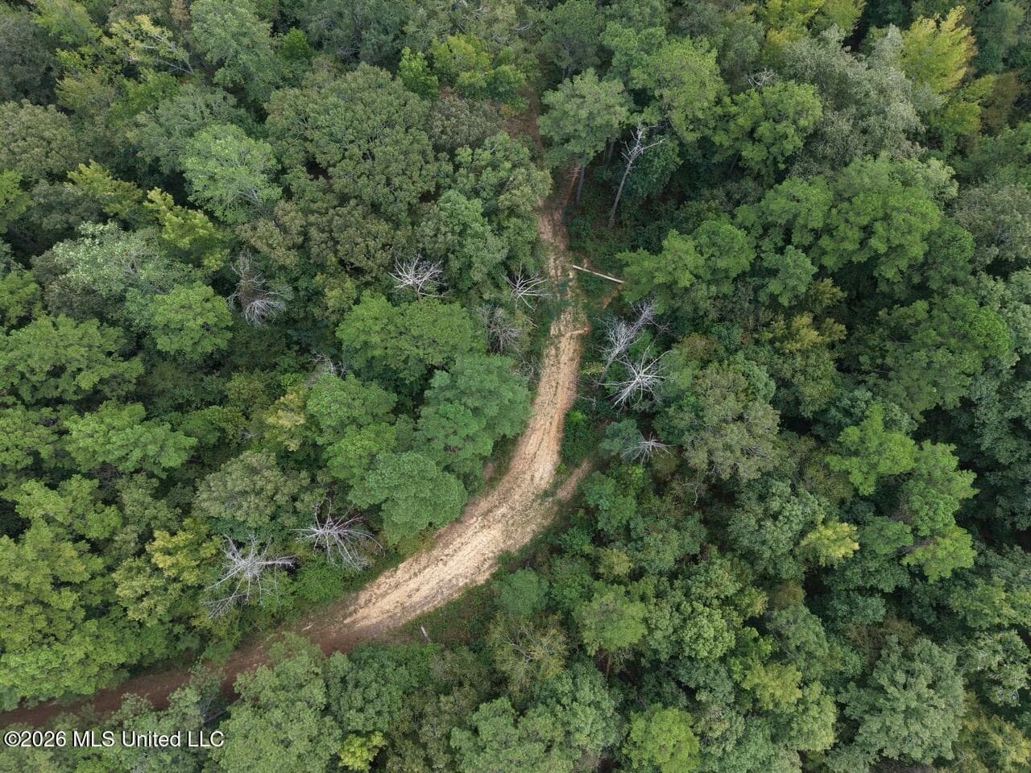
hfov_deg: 71.6
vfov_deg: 56.8
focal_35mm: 24
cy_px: 386
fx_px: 715
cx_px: 516
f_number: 1.8
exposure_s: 1/500
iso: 100
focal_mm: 8.7
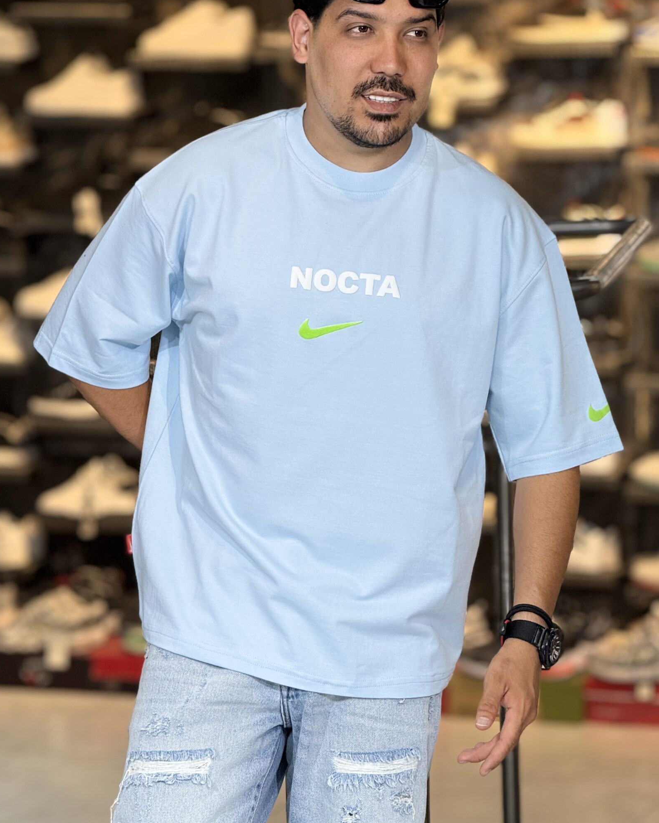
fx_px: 3681
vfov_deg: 12.8
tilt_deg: -6.3
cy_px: 414
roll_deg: +0.3
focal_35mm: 151
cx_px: 333
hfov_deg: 10.2
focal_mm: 15.66
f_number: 2.8
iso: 125
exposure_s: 1/100
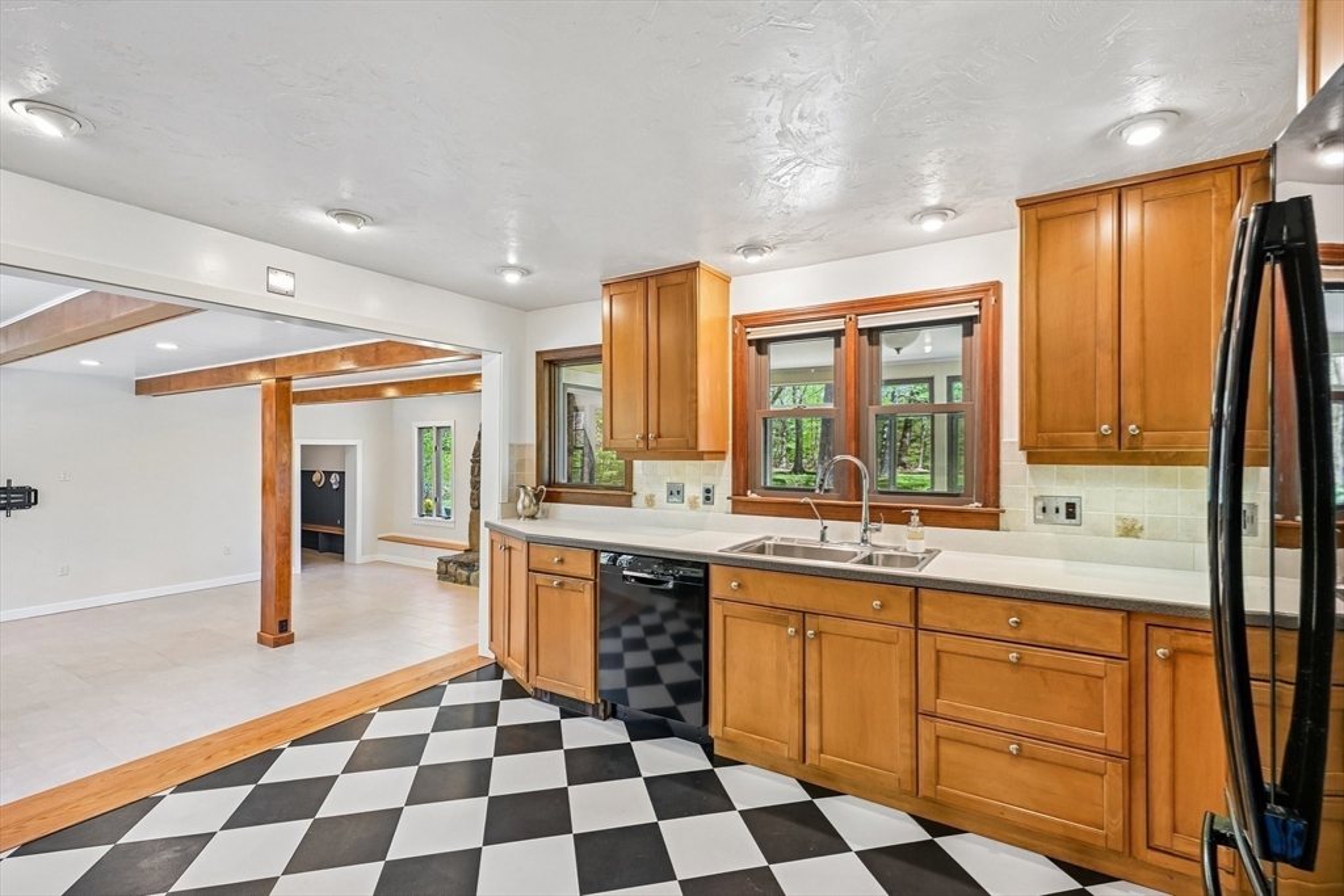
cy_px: 448
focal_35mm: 16
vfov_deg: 73.8
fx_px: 597
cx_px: 672
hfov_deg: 96.7
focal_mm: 16
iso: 400
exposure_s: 1/13
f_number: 8
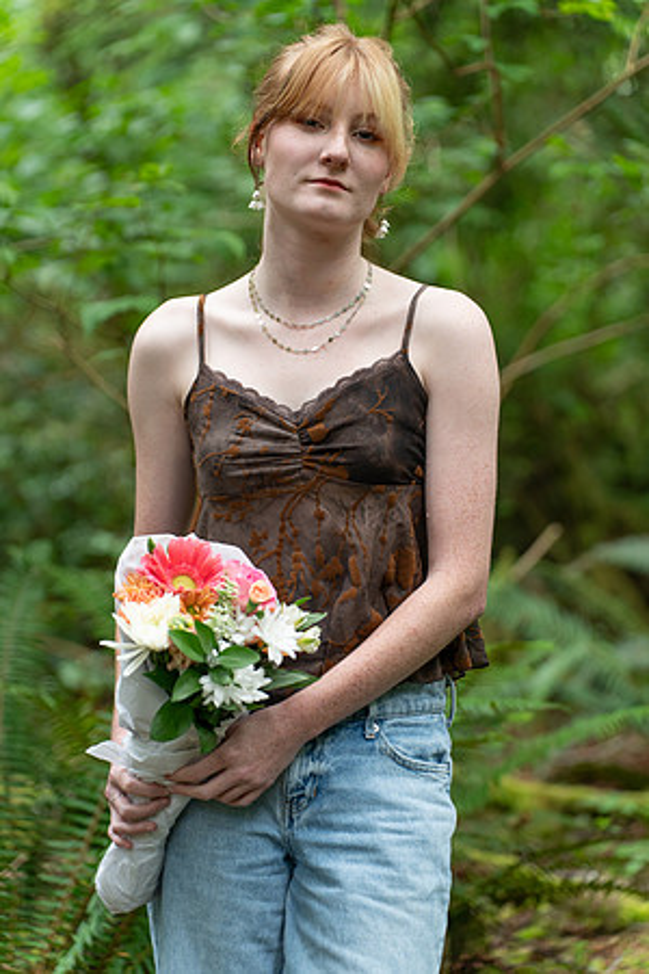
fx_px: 2704
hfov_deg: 13.7
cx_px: 324
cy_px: 487
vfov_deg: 20.4
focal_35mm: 100
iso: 1000
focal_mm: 100
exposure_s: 1/125
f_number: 2.8
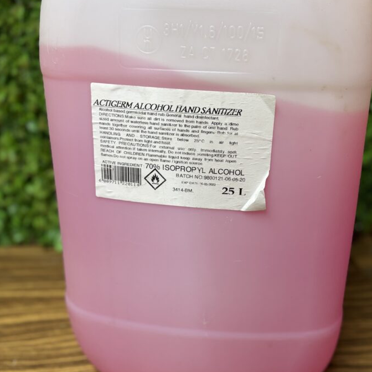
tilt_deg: -19.6
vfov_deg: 47.0
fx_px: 426
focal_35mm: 35
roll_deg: -2.9
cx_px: 211
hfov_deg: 47.1
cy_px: 153
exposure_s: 1/100
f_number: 1.6
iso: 80
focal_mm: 5.96
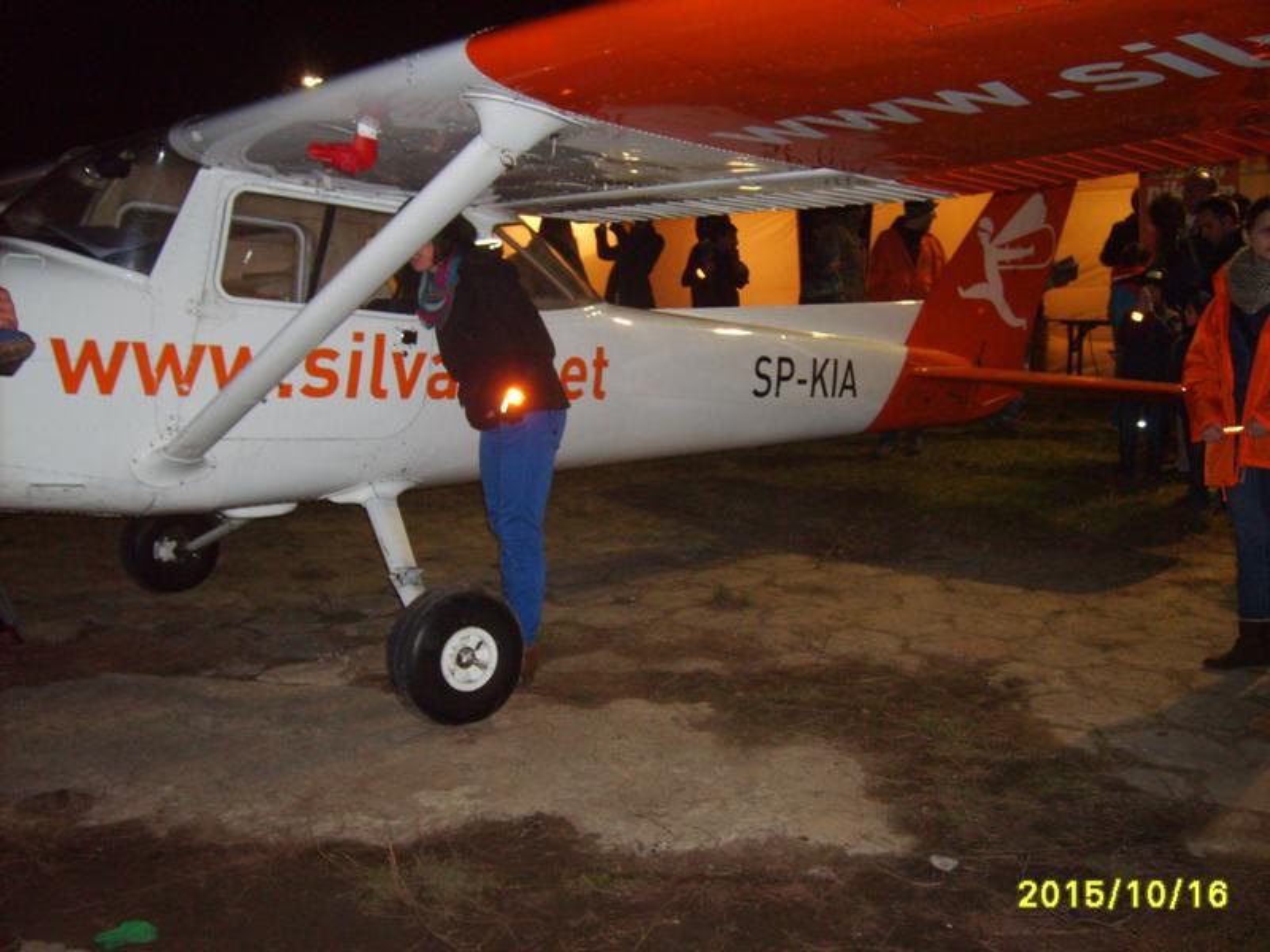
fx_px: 1284
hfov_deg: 52.6
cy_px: 476
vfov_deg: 40.7
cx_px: 635
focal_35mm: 35
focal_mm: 5.8
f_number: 2.8
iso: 173
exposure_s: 1/45
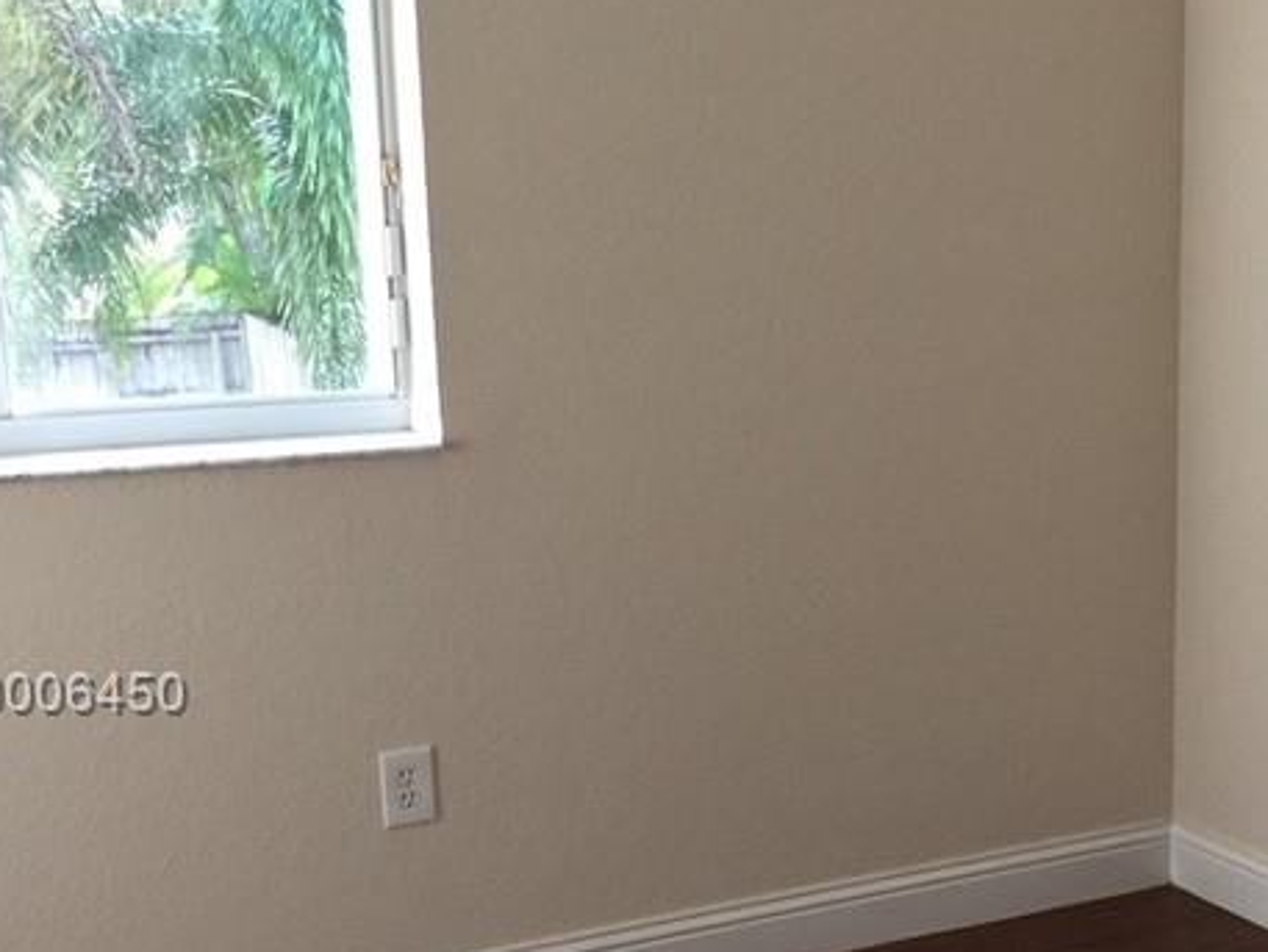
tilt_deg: -13.1
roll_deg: -2.0
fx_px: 2382
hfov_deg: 27.8
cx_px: 1318
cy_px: 697
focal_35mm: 65
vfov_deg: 22.4
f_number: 2.2
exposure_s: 1/30
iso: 40
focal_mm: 4.15
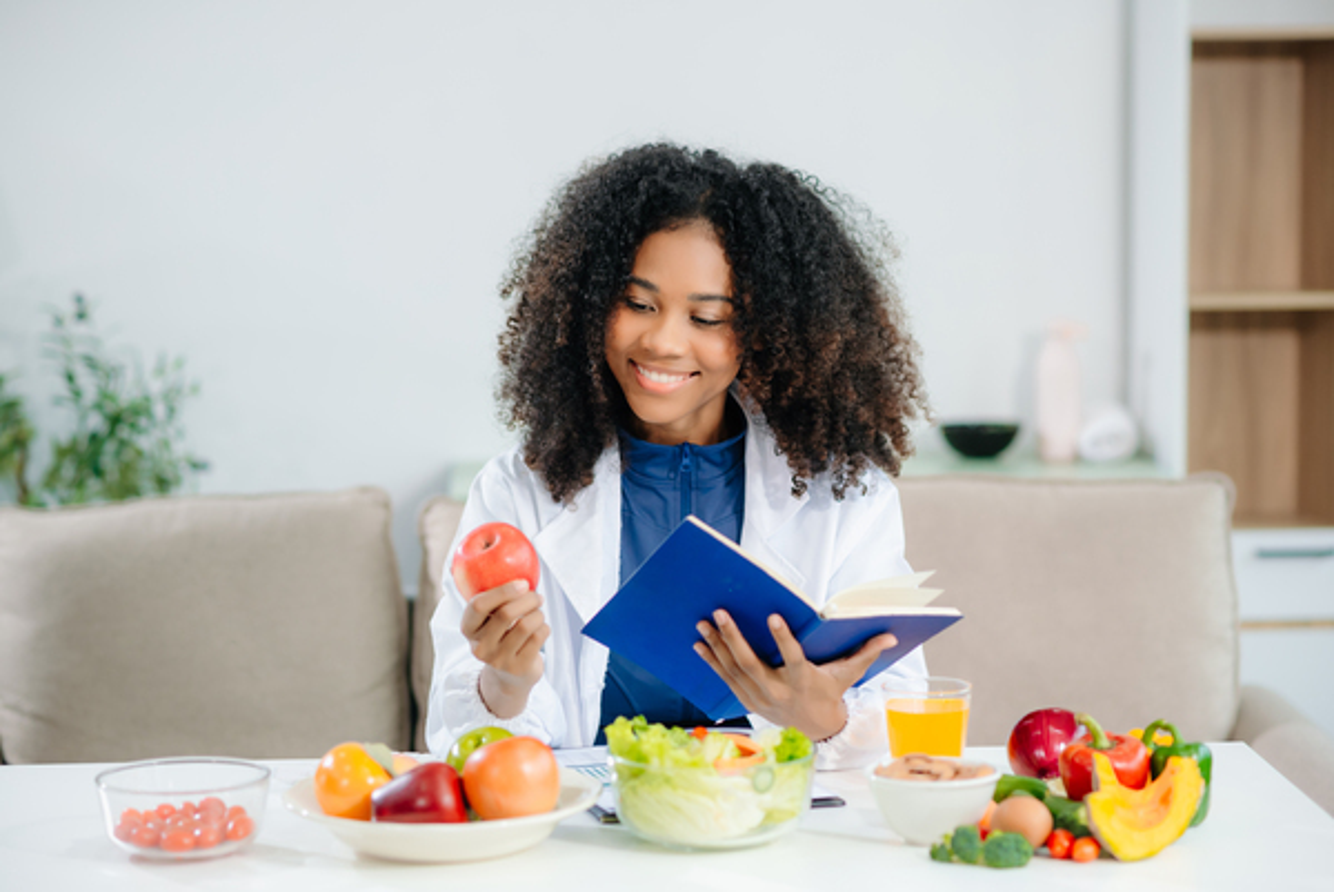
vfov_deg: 16.1
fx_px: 3152
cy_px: 446
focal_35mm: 85
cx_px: 667
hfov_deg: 23.9
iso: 320
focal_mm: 85
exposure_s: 1/200
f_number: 2.8
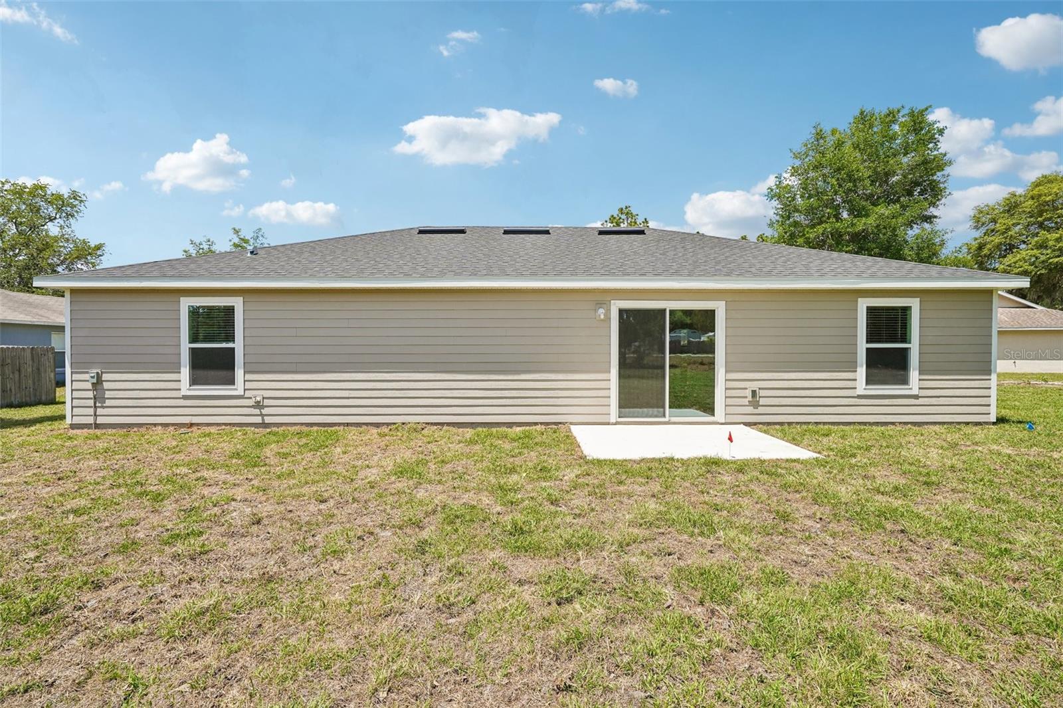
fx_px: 472
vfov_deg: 73.7
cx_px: 532
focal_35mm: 16
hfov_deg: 96.7
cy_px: 354
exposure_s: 1/125
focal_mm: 16
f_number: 8
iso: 50
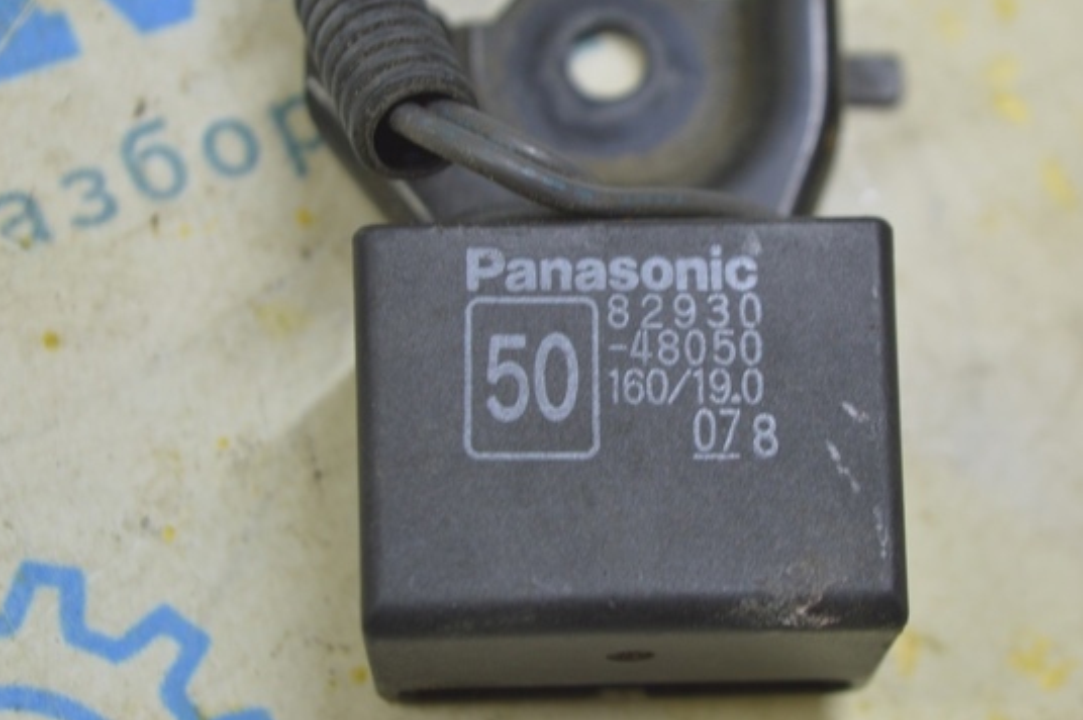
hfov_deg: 20.7
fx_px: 2963
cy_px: 296
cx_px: 638
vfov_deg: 13.8
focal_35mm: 99
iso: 400
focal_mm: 55
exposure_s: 1/20
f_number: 5.6
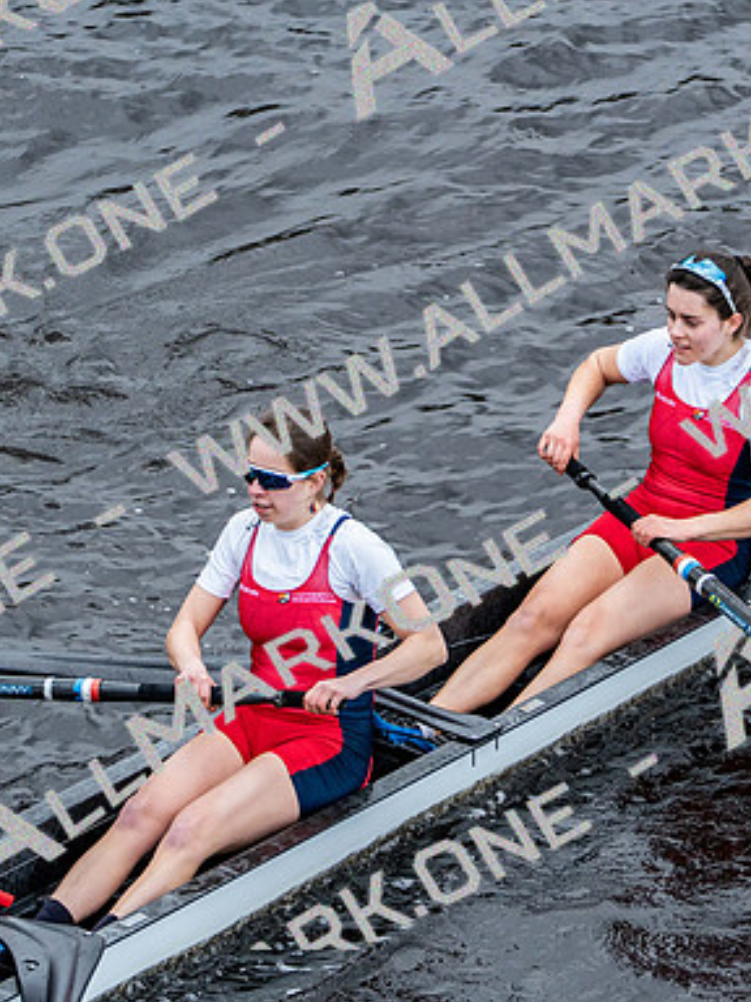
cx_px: 490
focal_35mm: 453
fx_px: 13104
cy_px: 502
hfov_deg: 3.3
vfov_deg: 4.4
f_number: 6.3
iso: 2000
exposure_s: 1/1250
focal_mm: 312
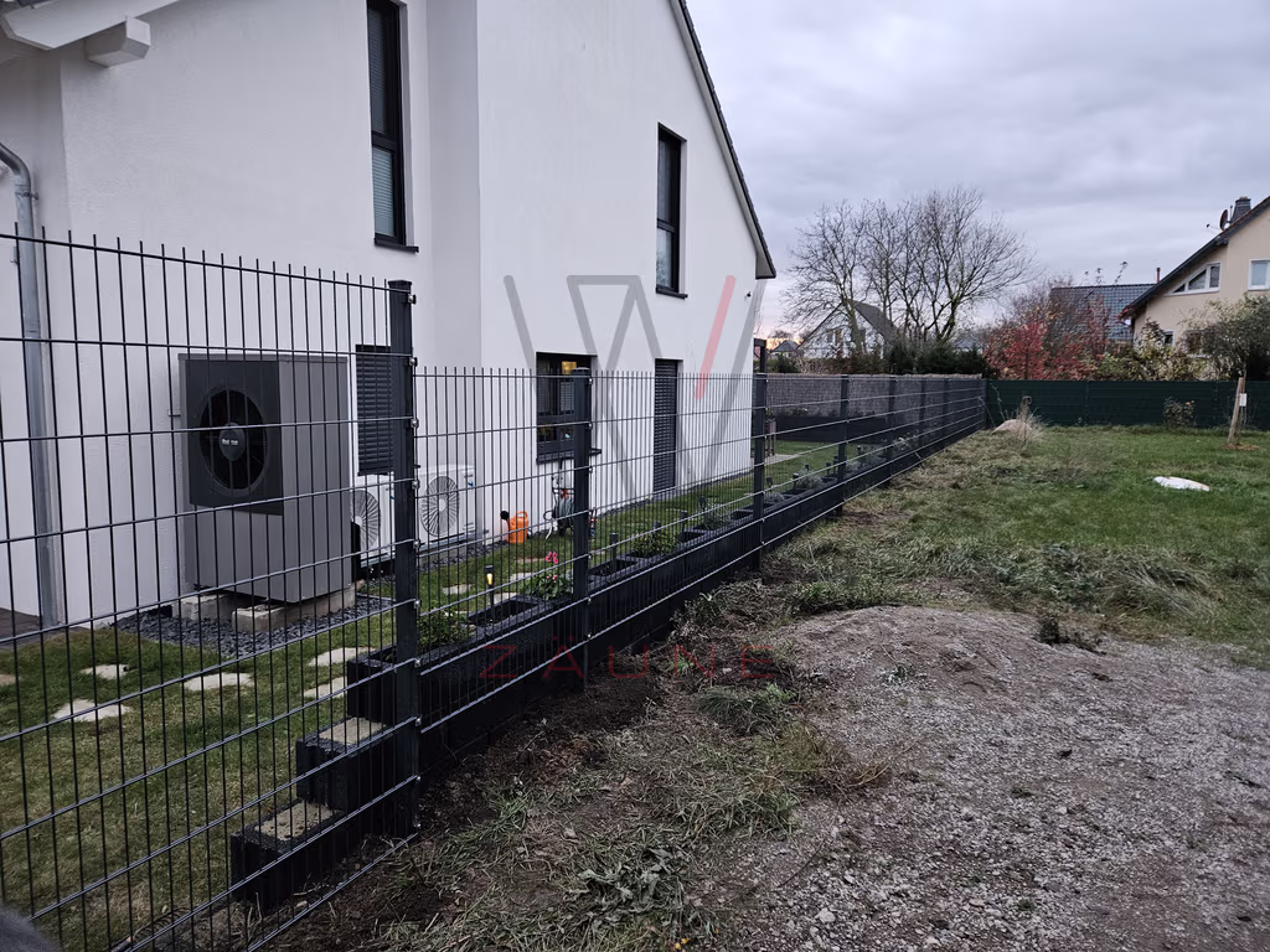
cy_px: 476
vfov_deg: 58.9
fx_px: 844
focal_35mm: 23
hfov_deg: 73.9
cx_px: 635
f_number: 1.8
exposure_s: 1/50
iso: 640
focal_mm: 5.4
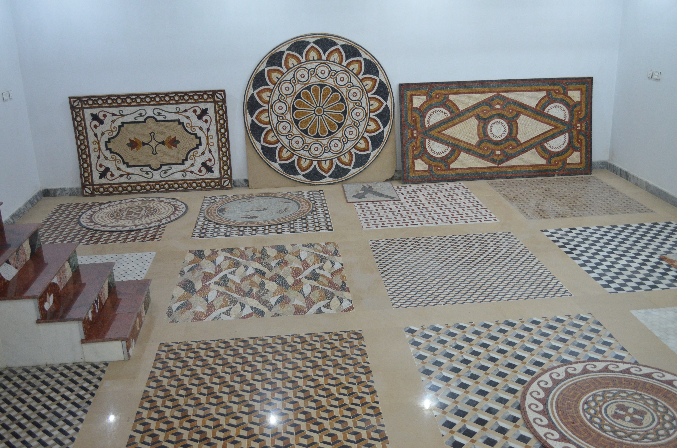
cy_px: 224
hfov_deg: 53.2
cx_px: 338
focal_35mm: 36
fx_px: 676
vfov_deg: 36.7
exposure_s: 1/30
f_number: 4
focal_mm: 24
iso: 2000
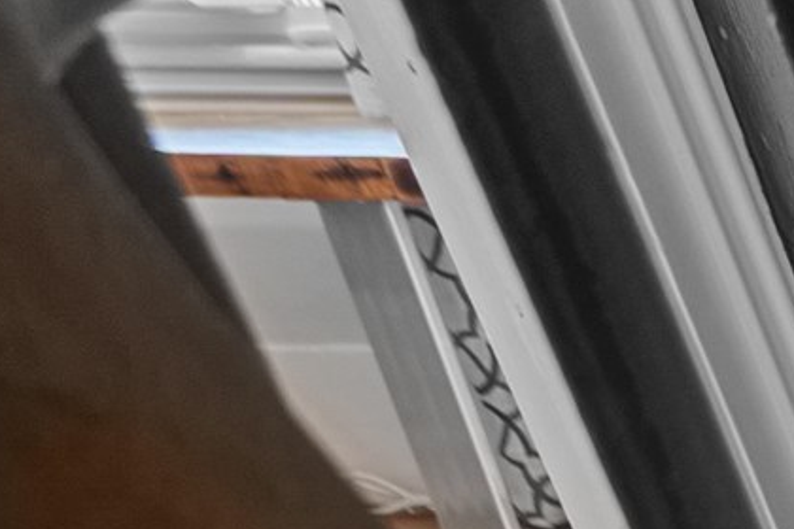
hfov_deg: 9.3
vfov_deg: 8.7
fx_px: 2580
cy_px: 1808
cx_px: 2847
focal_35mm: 117
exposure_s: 1/2.5
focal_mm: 16
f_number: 4.5
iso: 100
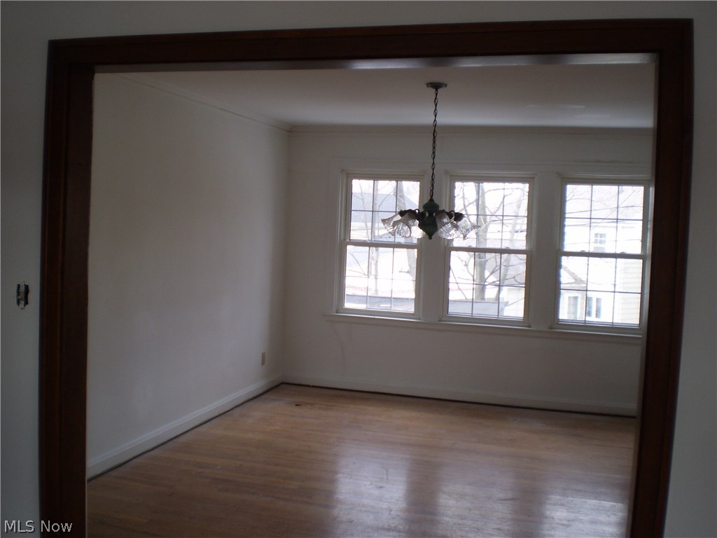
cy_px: 269
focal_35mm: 36
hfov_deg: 51.4
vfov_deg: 39.7
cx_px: 358
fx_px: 746
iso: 64
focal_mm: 6.3
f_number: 3.1
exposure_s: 1/50
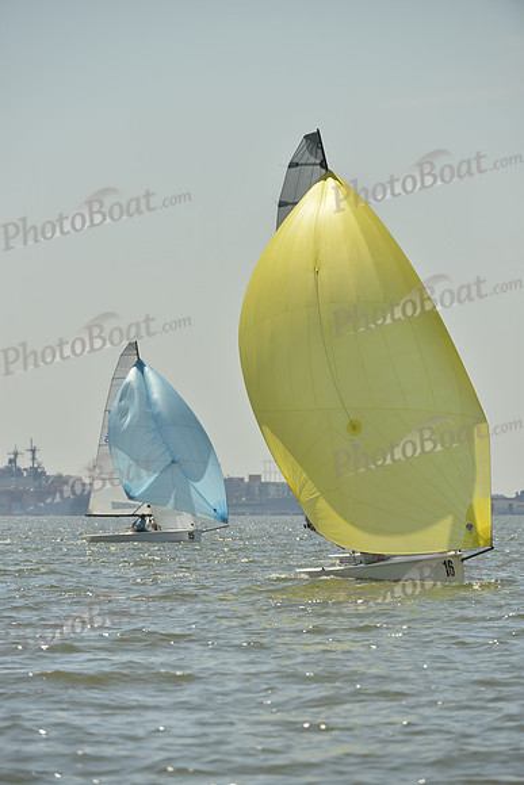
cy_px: 392
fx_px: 5673
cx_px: 262
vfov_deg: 7.9
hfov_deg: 5.3
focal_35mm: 260
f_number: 6.3
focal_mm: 260
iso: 200
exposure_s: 1/1250
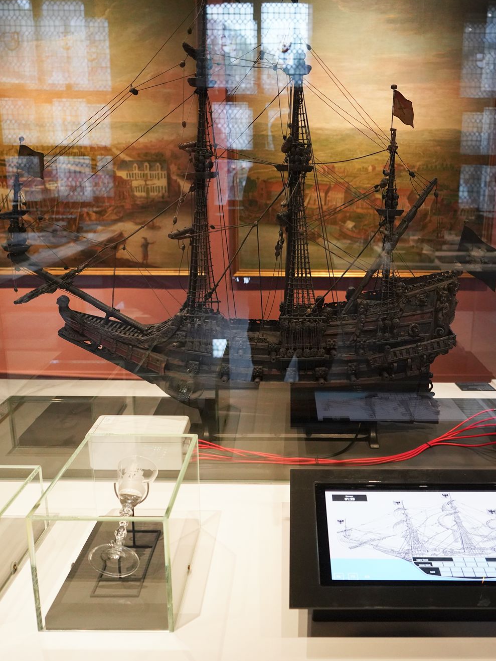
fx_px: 669
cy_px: 329
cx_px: 301
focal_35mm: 35
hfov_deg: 40.5
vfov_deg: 52.6
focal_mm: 24
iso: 3200
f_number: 3.2
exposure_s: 1/80
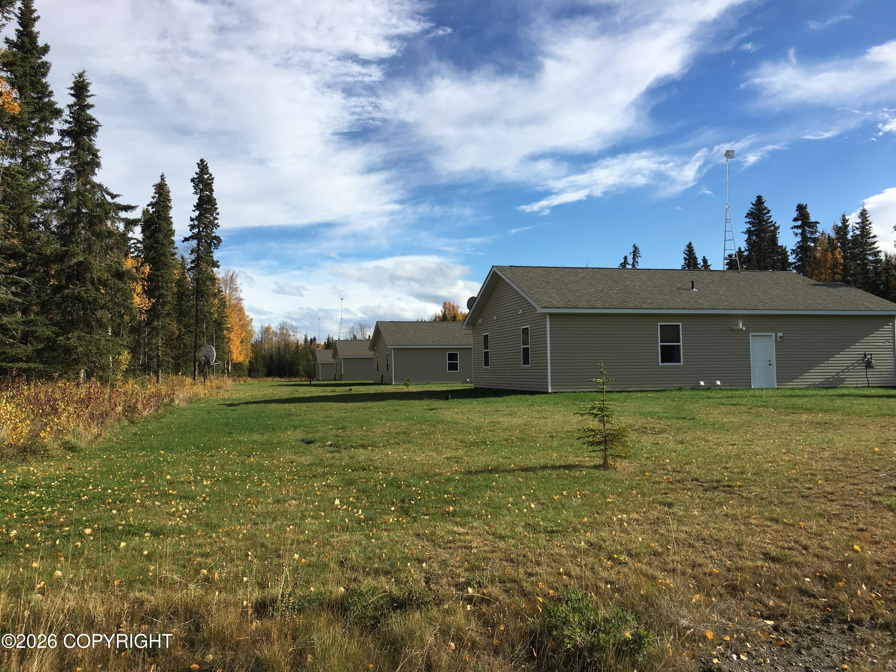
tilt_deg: +1.7
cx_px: 448
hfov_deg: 61.7
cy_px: 336
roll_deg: +0.5
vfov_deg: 48.2
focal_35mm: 29
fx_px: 751
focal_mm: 4.15
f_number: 2.2
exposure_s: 1/1876
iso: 25
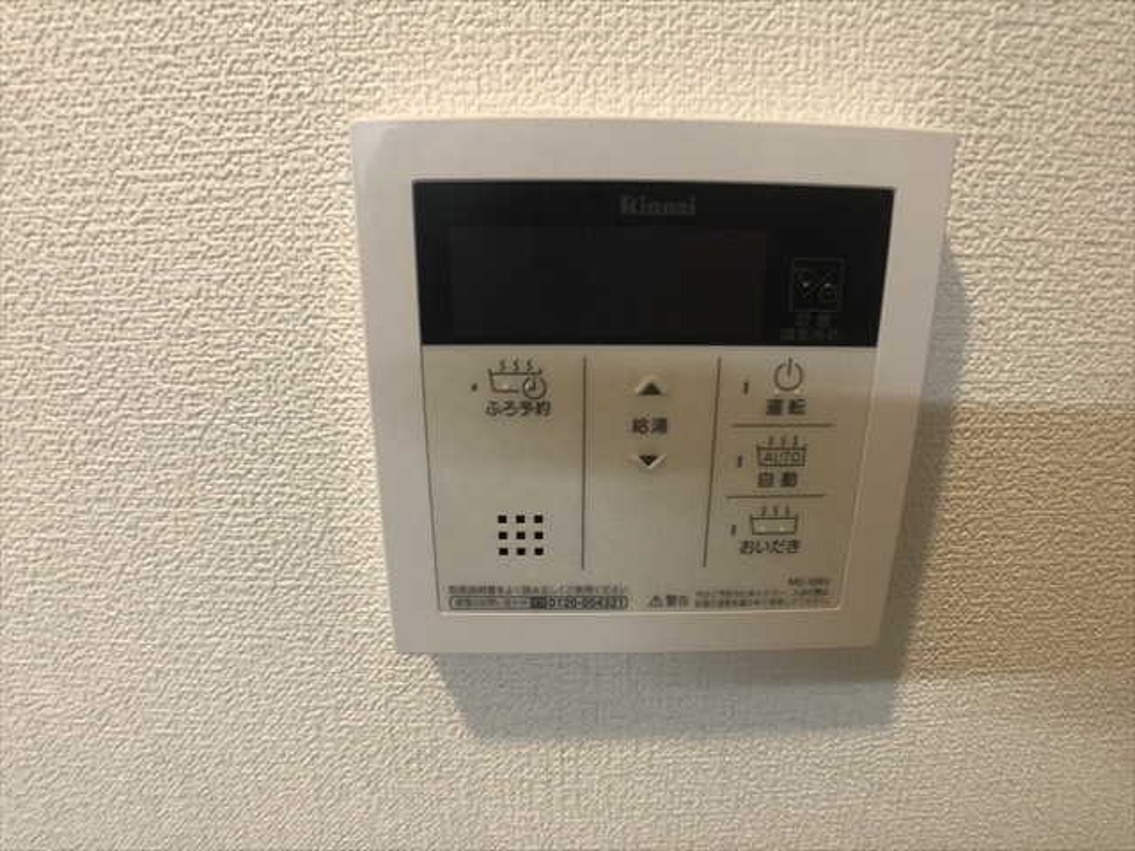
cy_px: 426
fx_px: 918
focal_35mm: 28
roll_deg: +0.5
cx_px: 568
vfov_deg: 49.7
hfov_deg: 63.4
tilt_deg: -16.3
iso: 40
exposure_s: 1/17
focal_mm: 3.99
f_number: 1.8
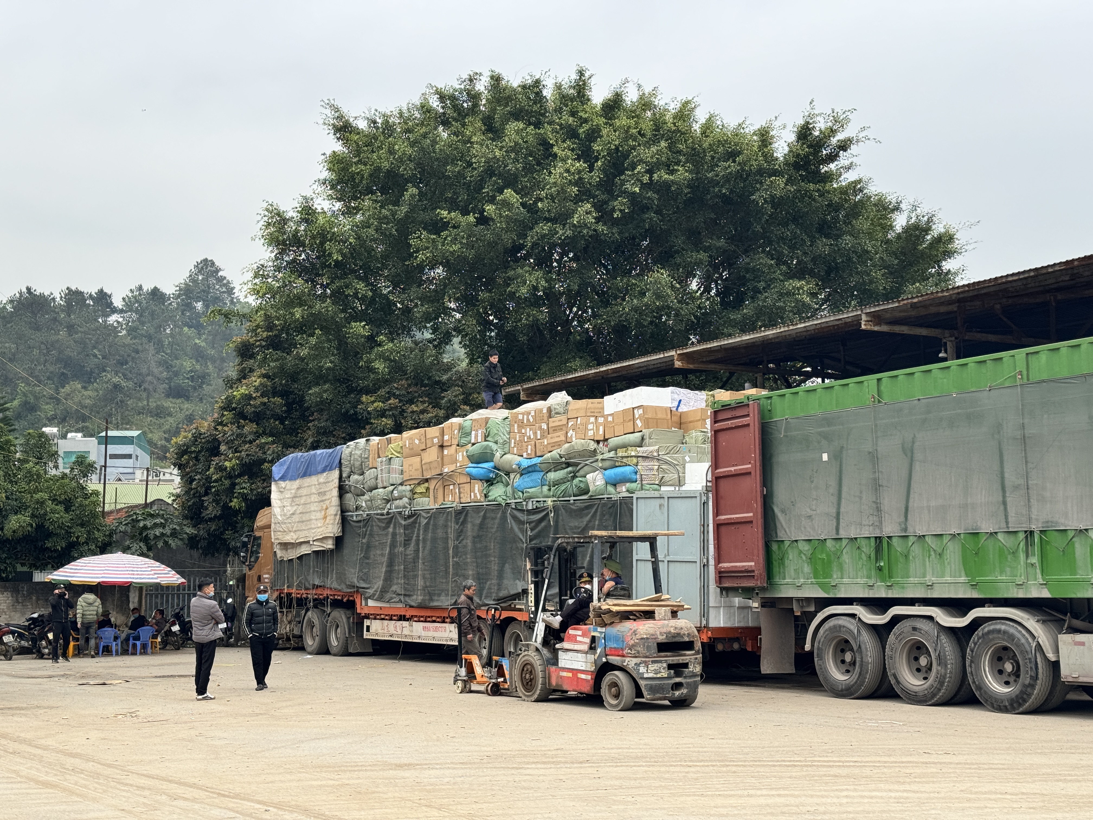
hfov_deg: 39.7
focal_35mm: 48
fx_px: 1516
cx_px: 546
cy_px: 410
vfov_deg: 30.3
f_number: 1.78
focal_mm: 6.86
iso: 64
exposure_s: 1/615
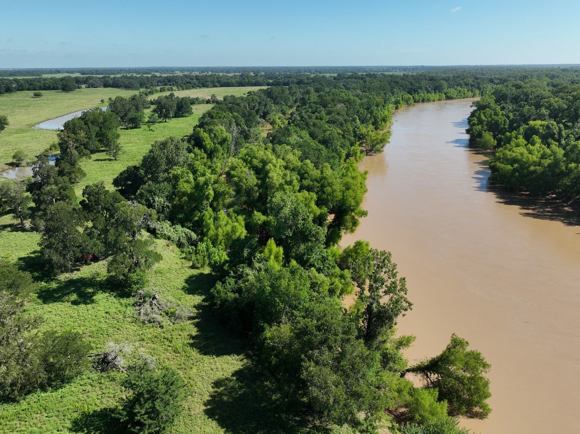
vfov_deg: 48.2
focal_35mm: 29
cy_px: 226
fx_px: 486
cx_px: 270
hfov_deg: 61.6
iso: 100
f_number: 2.8
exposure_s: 1/1600
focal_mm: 12.29
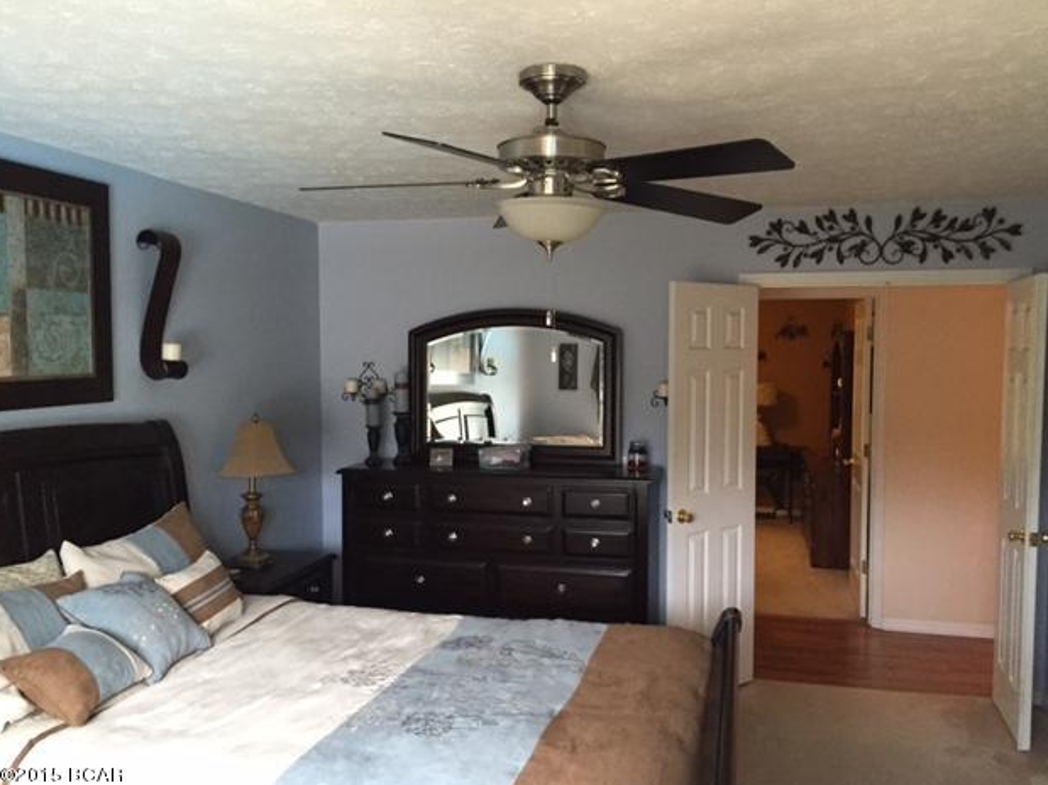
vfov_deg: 46.8
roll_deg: -0.9
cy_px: 403
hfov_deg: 60.0
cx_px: 533
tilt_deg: -5.0
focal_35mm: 30
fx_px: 908
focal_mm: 4.15
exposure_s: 1/30
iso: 200
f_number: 2.2
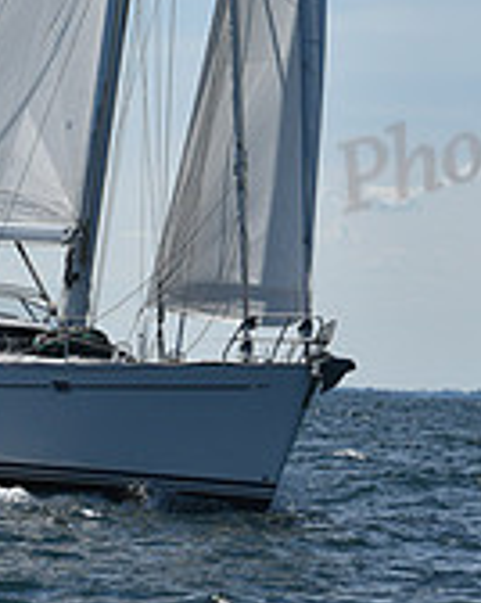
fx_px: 5206
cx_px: 153
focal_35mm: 292
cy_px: -380
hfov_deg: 5.3
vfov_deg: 6.5
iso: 250
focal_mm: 90
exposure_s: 1/1600
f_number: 9
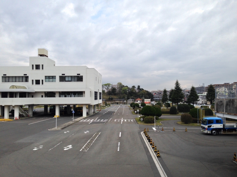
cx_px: 118
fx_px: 226
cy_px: 88
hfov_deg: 55.4
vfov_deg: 42.9
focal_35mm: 33
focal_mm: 4.12
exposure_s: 1/1043
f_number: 2.4
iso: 50
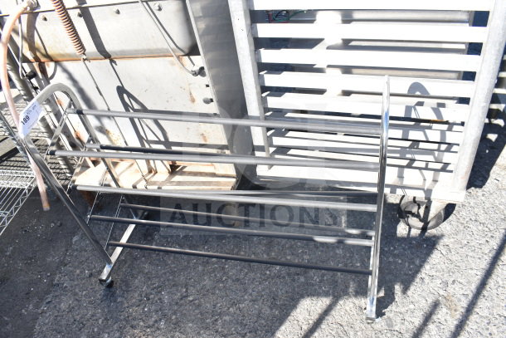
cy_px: 169
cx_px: 253
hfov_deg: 67.4
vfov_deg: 48.0
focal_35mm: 27
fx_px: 380
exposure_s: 1/160
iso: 200
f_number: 7.1
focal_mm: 18
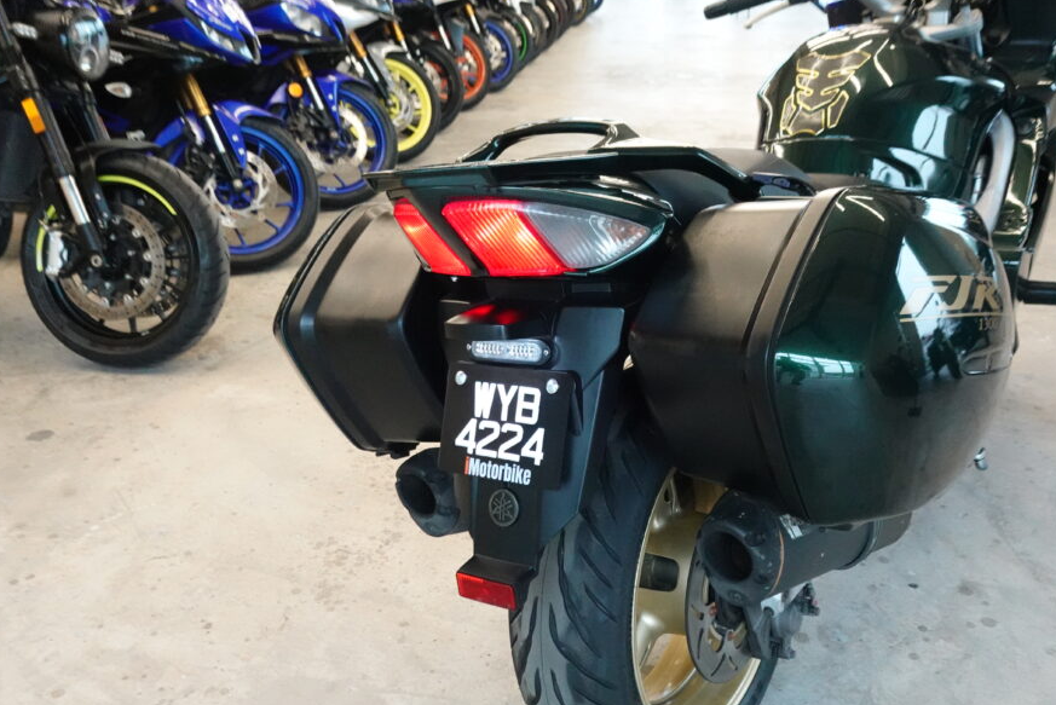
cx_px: 587
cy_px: 396
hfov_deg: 55.6
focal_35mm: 34
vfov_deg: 38.9
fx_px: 998
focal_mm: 10.77
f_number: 3.2
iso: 3200
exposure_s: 1/125
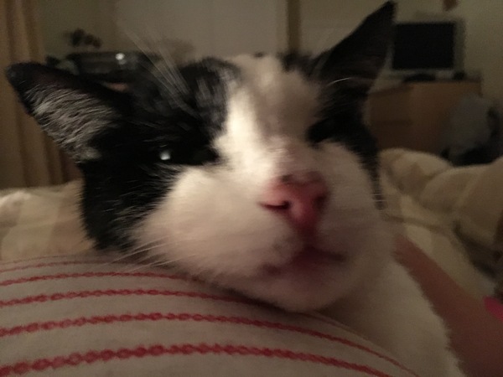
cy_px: 188
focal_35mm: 29
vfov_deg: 48.2
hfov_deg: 61.7
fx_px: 421
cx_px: 252
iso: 1000
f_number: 2.2
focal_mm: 4.15
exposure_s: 1/17
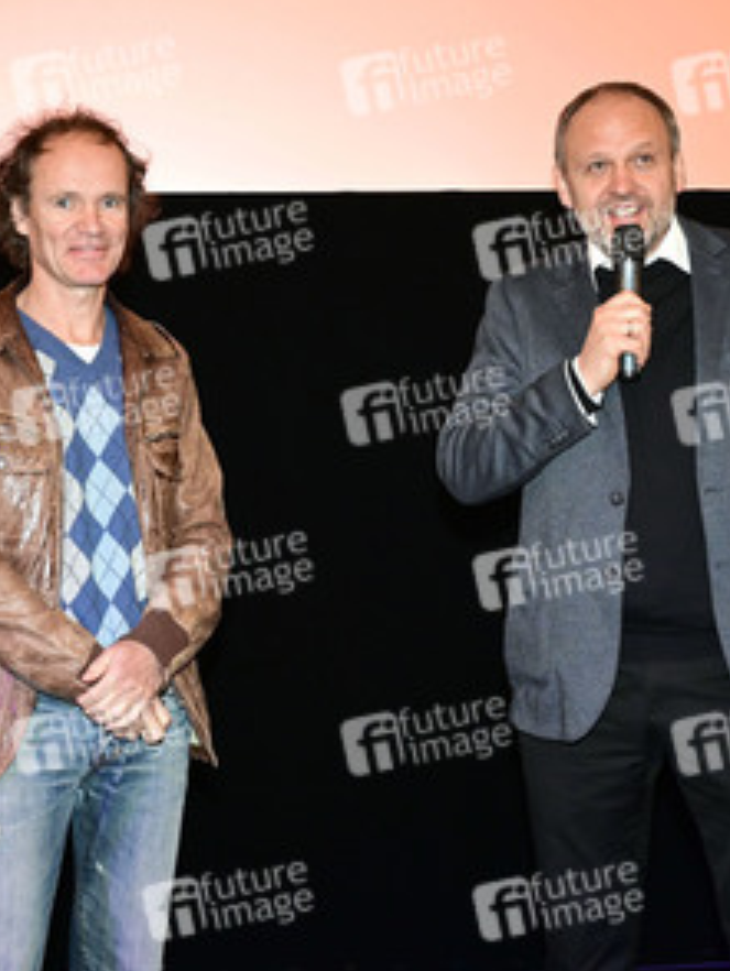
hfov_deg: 27.4
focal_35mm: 53
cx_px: 471
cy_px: 489
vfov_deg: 36.1
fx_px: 1488
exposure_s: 1/200
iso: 4000
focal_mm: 36
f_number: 4
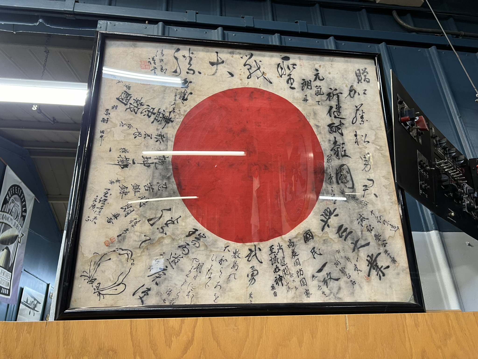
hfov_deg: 67.3
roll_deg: +2.7
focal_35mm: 26
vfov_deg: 53.1
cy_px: 180
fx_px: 359
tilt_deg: +24.7
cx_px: 239
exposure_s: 1/60
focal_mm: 5.7
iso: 100
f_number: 1.5
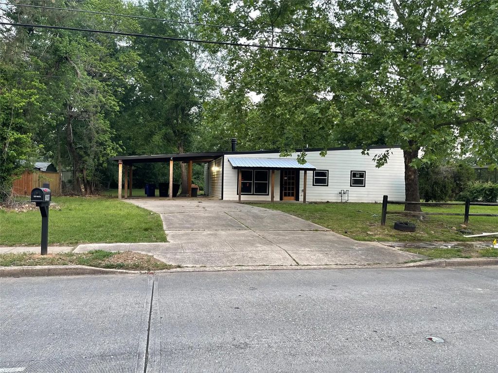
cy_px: 186
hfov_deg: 69.4
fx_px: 360
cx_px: 249
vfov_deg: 54.9
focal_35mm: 25
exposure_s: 1/116
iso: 125
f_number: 1.6
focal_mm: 5.1
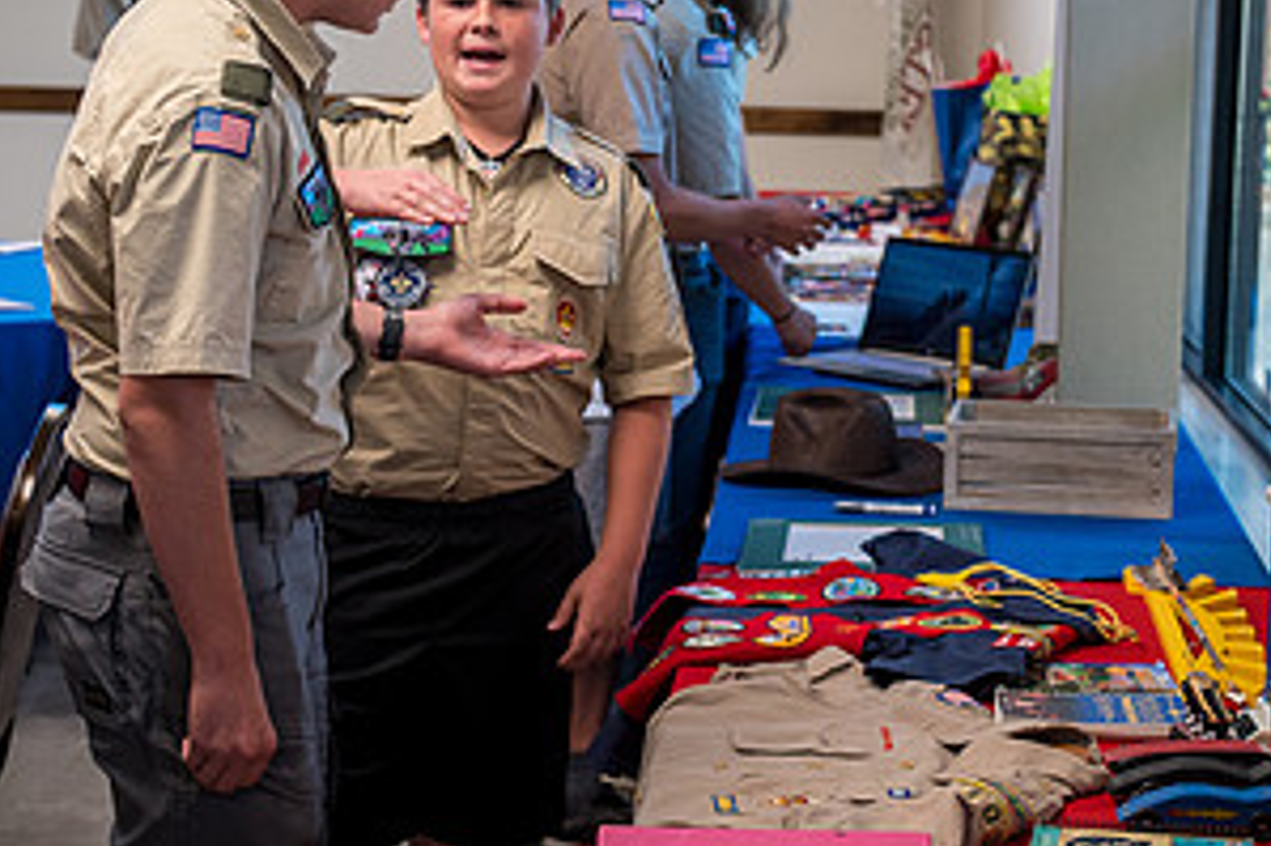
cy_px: 276
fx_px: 3281
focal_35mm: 93
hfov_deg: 21.9
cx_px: 718
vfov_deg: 14.7
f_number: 4
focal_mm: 48
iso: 1400
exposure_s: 1/125
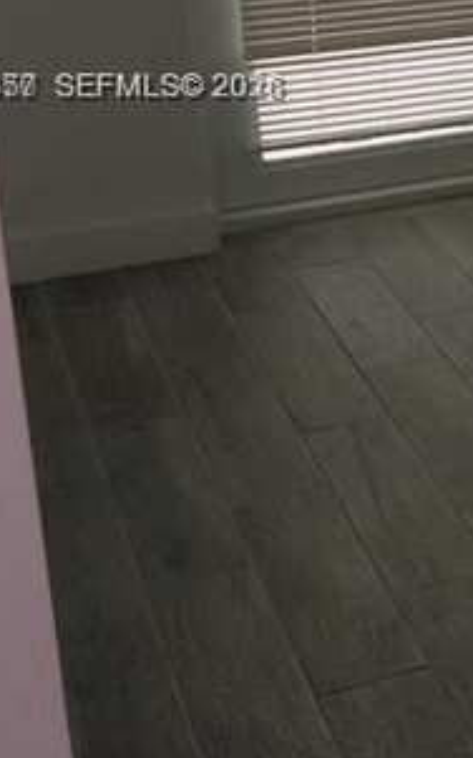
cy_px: 88
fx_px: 1548
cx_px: 876
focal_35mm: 75
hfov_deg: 14.9
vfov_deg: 26.6
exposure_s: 1/30
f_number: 2.2
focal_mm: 3.46
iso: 100
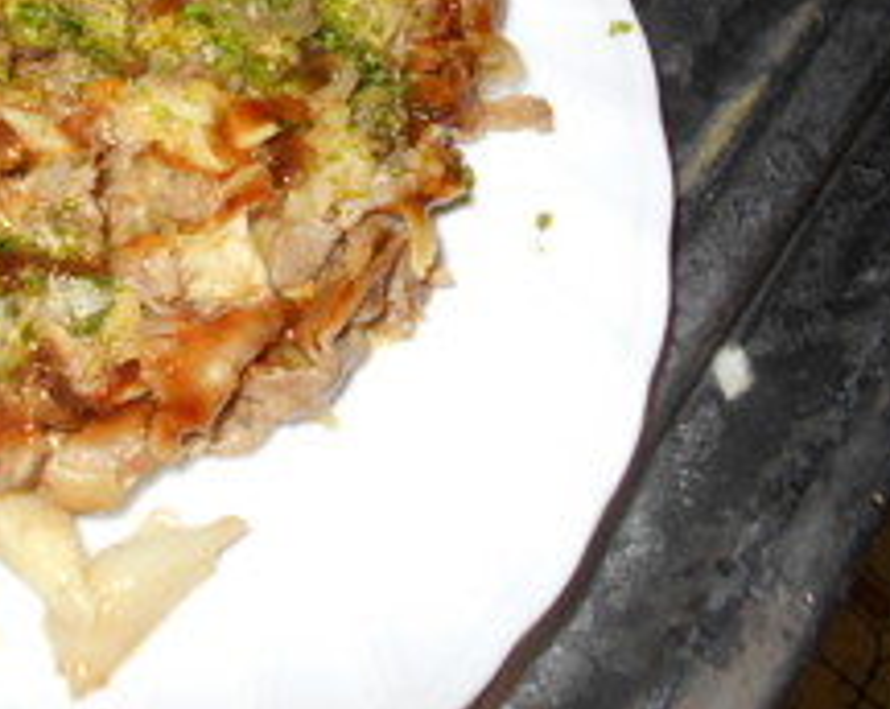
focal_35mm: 53
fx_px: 1394
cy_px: 58
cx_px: 33
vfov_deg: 27.4
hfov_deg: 32.9
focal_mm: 4.6
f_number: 3.2
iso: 80
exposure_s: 1/25
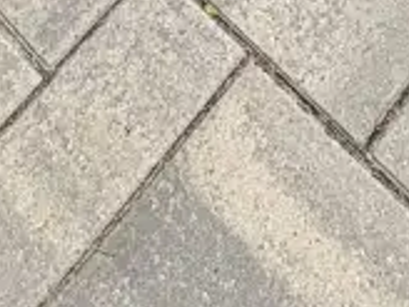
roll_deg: +6.7
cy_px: -809
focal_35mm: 109
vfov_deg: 8.8
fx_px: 1288
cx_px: 377
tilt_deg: -29.6
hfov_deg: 17.7
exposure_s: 1/2674
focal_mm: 2.22
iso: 50
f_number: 2.2
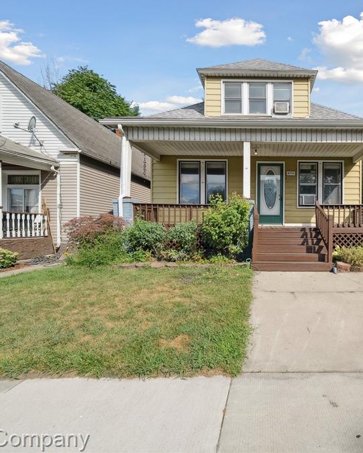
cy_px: 226
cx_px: 268
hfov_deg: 72.2
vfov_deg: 89.6
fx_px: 228
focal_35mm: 17
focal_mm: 12
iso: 500
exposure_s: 1/1600
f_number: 8
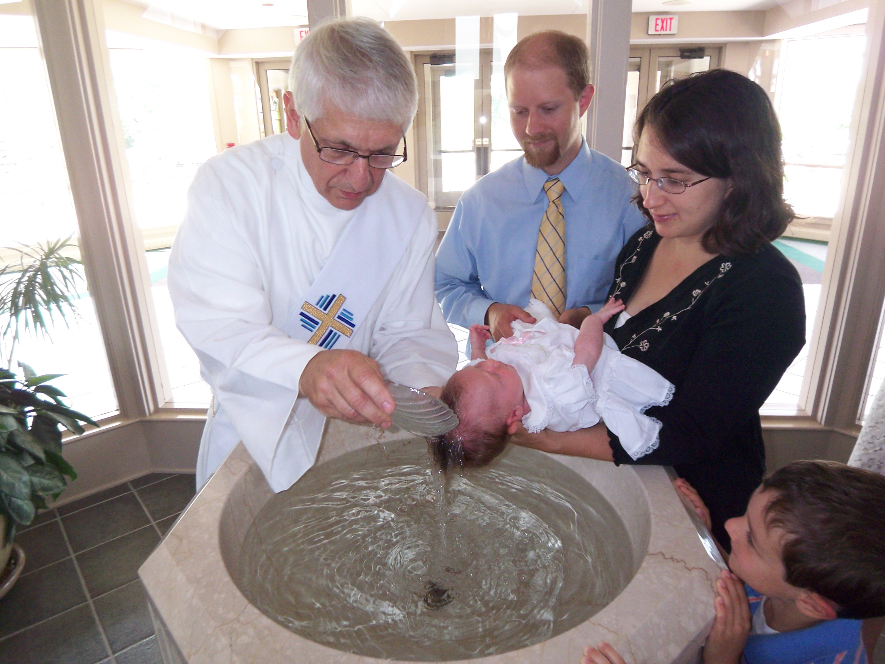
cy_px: 332
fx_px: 588
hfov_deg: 73.9
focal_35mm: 23
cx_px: 442
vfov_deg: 58.9
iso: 125
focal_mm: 3.8
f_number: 2.8
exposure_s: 1/30
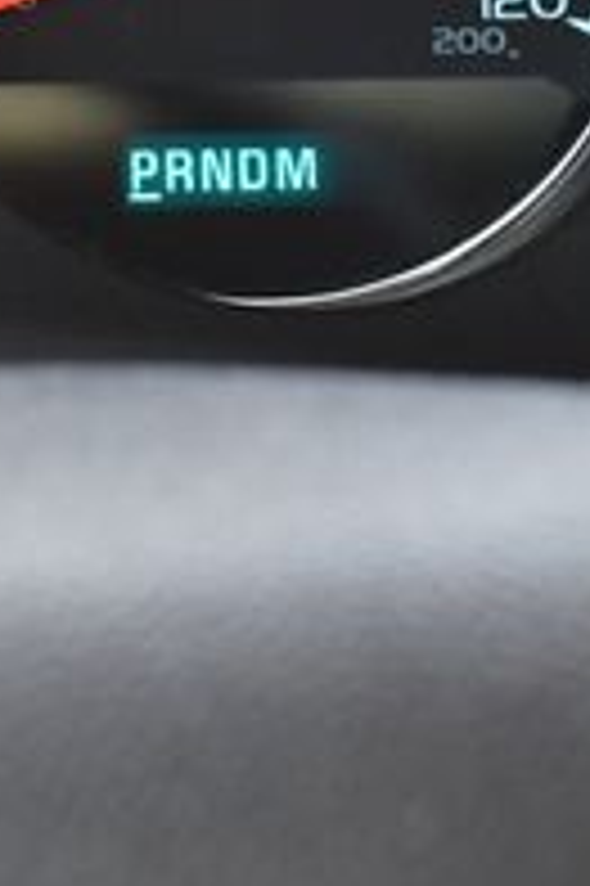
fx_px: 4088
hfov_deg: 8.1
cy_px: -13
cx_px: -216
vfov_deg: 12.2
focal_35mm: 166
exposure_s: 1/15
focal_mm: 34
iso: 450
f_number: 6.3
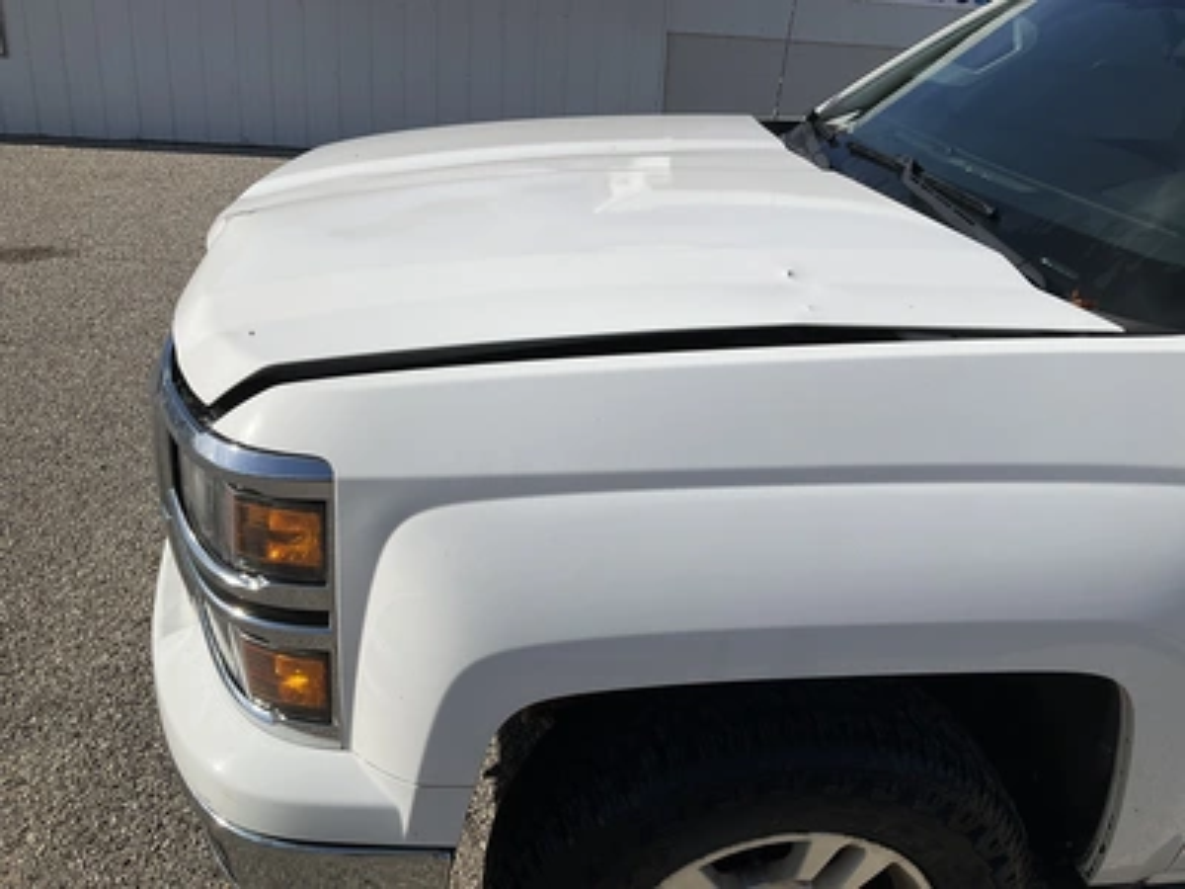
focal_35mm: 29
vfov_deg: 48.2
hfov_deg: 61.7
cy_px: 444
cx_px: 592
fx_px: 993
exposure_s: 1/4065
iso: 25
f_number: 1.8
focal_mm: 3
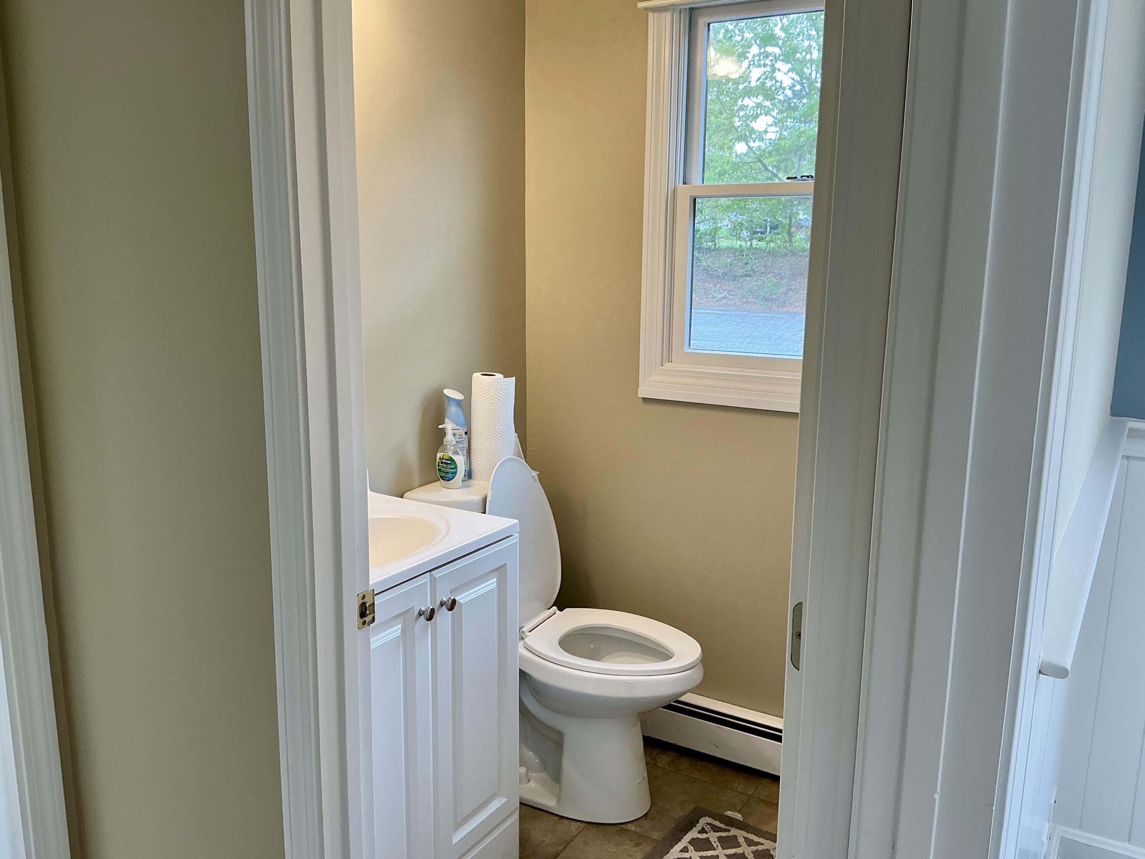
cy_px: 430
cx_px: 572
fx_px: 926
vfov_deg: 49.7
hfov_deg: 63.4
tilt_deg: -10.3
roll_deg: -0.3
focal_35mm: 28
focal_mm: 3
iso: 64
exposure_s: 1/120
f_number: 1.8
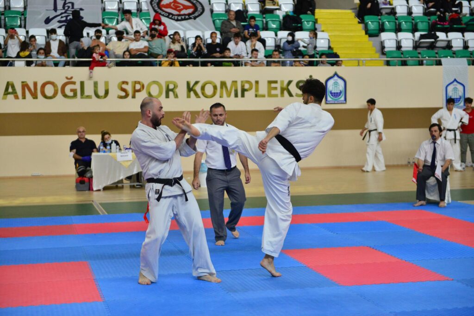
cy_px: 158
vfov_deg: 19.5
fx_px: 922
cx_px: 237
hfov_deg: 28.8
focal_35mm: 70
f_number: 2.8
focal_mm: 70
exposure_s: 1/800
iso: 2500
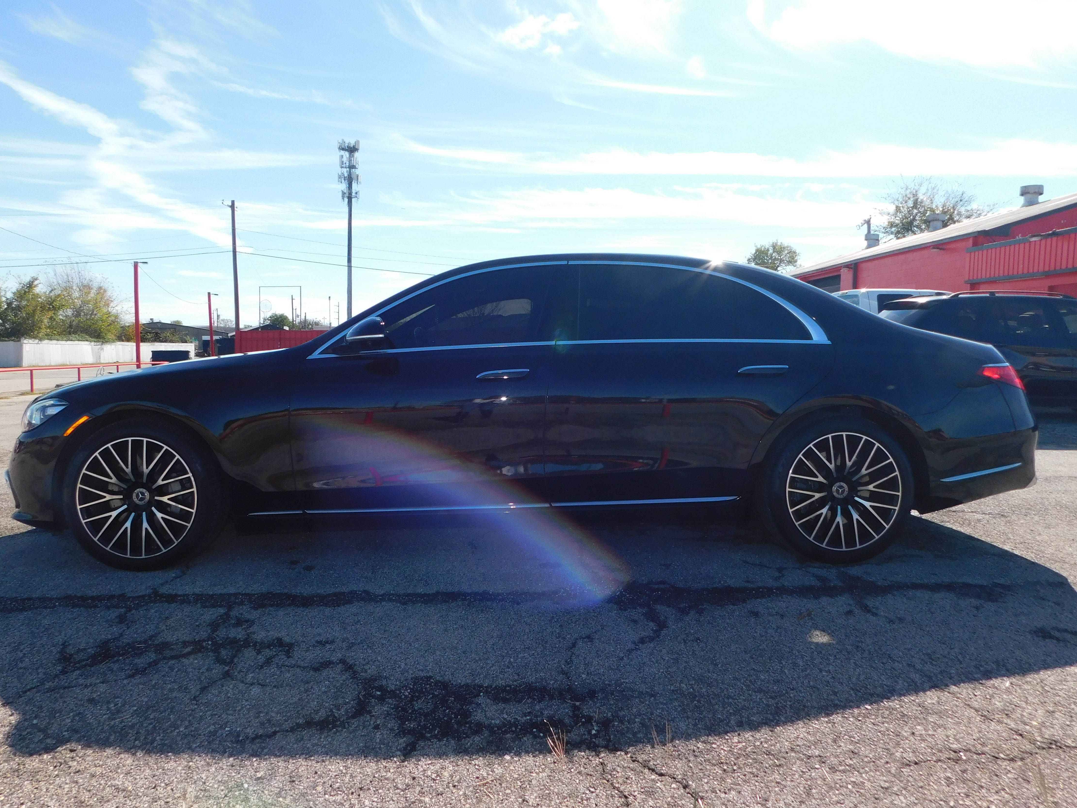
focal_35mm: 24
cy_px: 390
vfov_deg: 56.8
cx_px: 522
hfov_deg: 71.6
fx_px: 747
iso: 125
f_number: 3
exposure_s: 1/1250
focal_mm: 4
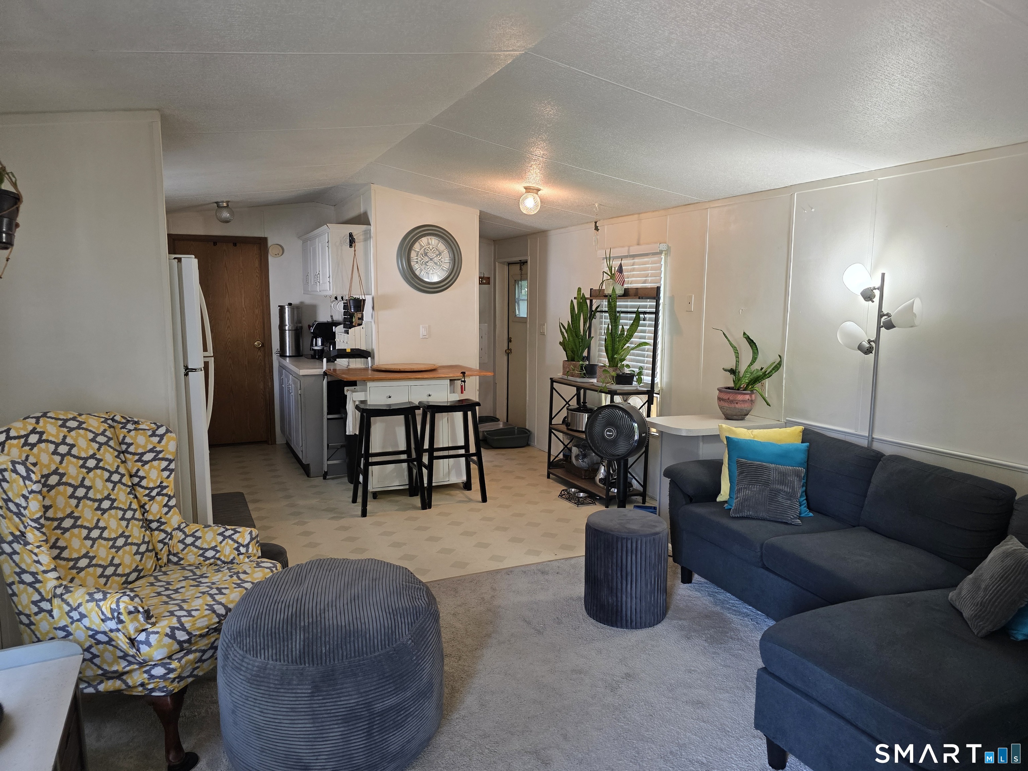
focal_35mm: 23
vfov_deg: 58.9
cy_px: 386
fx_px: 683
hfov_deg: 73.9
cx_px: 514
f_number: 1.7
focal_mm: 6.3
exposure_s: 1/120
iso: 200
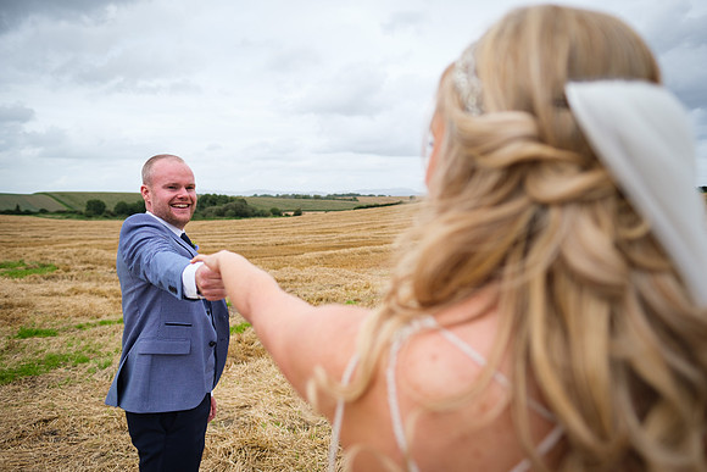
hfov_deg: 73.5
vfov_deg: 52.9
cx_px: 354
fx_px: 474
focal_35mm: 24
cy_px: 236
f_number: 2
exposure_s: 1/2000
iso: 200
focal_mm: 16
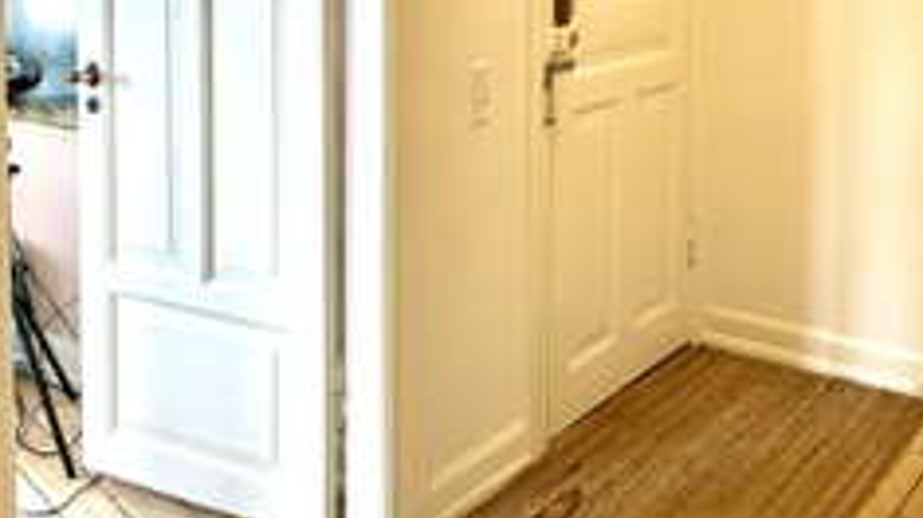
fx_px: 1101
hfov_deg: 44.3
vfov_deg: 24.9
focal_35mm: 45
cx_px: 666
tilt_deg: -3.4
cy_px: -27
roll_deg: -0.2
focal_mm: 5.7
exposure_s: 1/100
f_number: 1.5
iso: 80
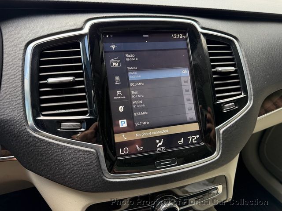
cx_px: 141
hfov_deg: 71.6
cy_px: 106
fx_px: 196
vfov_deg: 56.8
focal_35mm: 24
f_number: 1.78
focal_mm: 6.76
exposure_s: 1/101
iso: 200
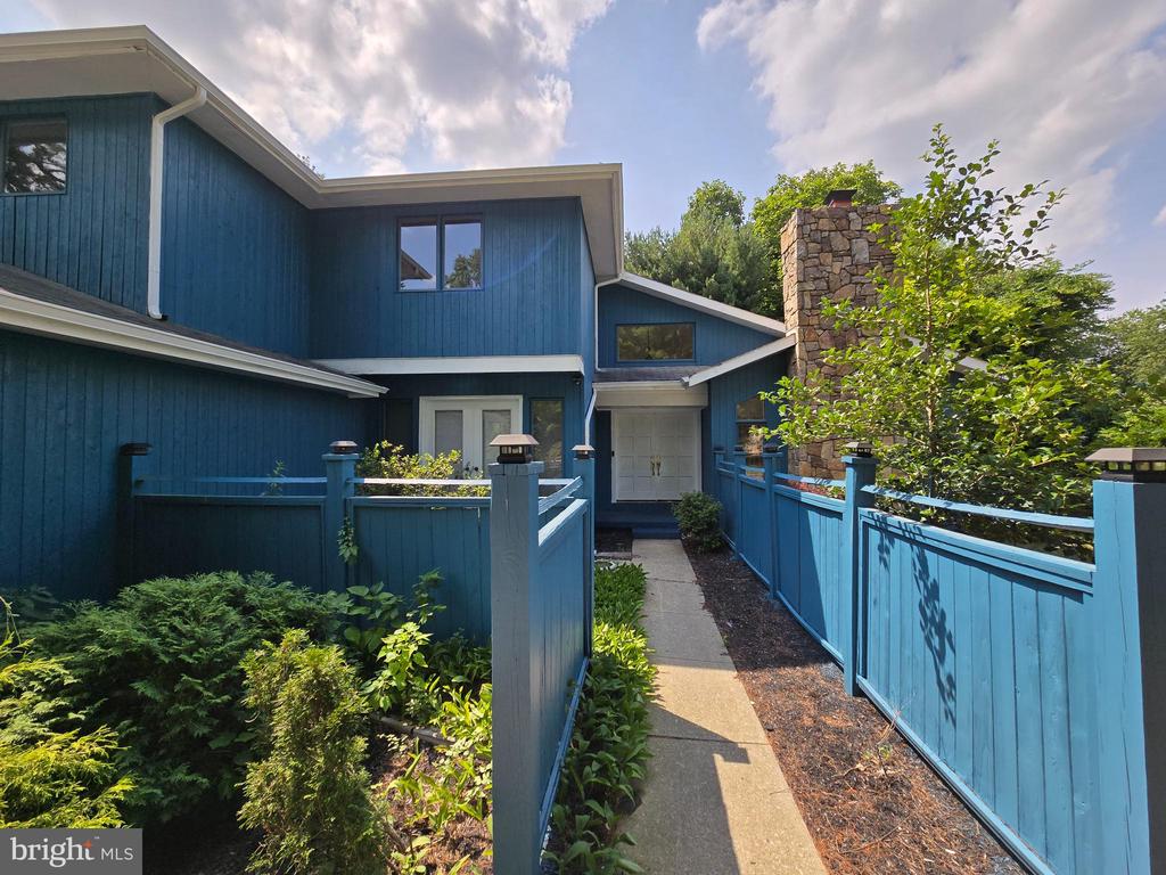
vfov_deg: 89.9
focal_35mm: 13
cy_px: 438
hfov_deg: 106.2
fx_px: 438
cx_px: 583
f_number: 2.2
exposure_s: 1/2000
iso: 50
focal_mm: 2.2
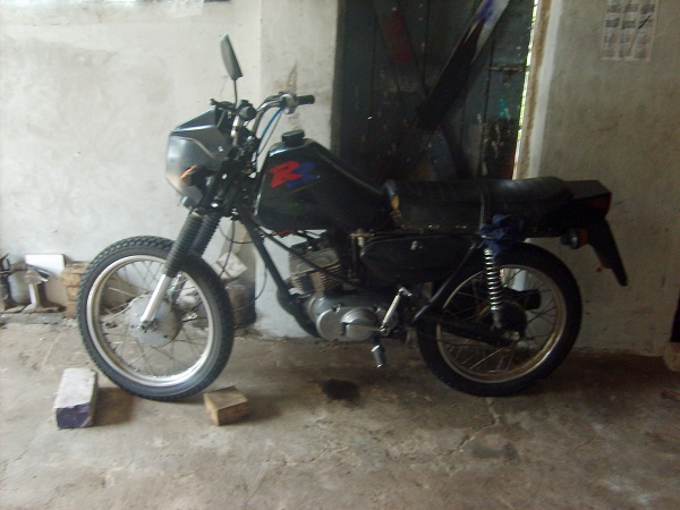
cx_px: 340
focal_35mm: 35
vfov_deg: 40.7
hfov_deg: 52.6
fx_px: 688
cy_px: 255
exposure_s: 1/30
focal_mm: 5.8
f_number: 2.8
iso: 106
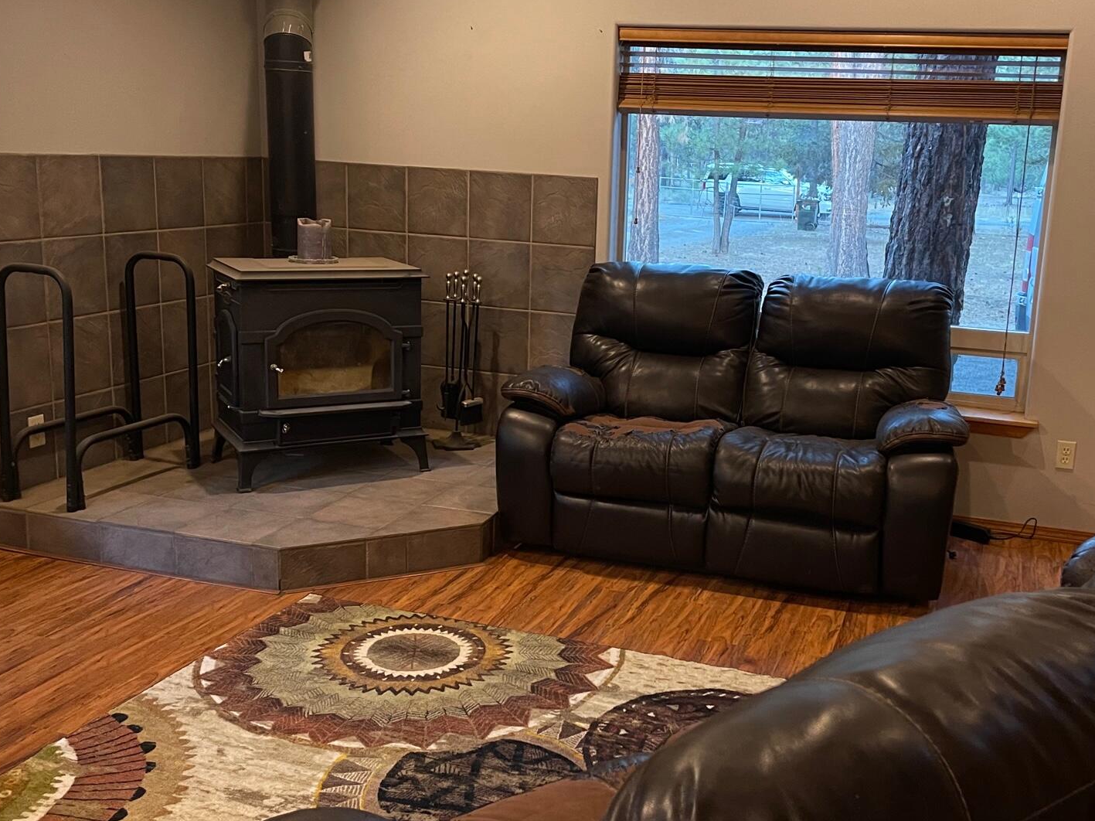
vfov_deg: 38.6
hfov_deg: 49.9
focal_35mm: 37
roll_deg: -2.5
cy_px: 404
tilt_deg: -12.9
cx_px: 644
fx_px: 1170
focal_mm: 5.1
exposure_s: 1/60
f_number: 1.6
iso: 320
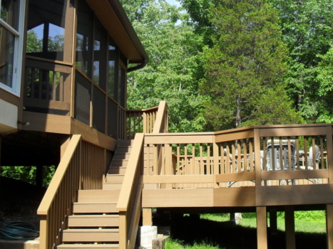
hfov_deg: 39.2
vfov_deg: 30.2
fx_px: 462
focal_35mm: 48
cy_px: 115
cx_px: 221
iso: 100
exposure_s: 1/500
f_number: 3.2
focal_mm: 6.3
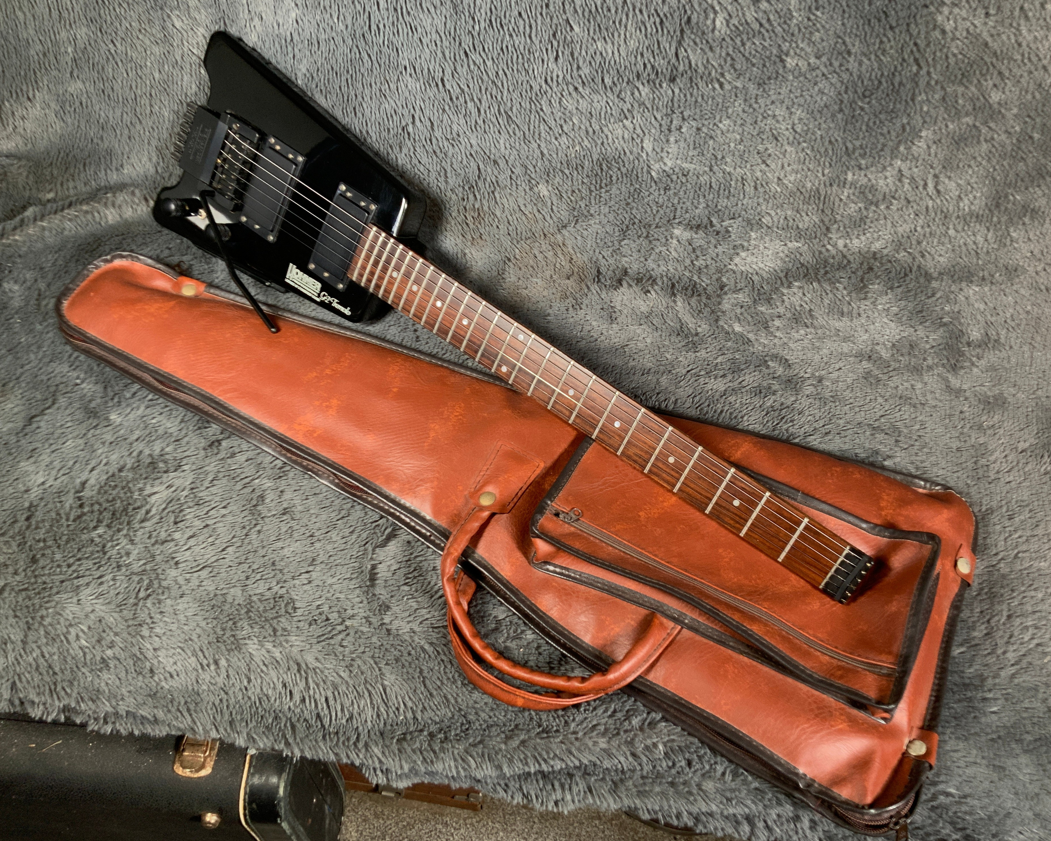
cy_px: 423
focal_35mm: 31
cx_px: 555
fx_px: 964
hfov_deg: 57.1
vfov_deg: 47.1
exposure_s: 1/78
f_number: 1.8
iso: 50
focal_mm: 3
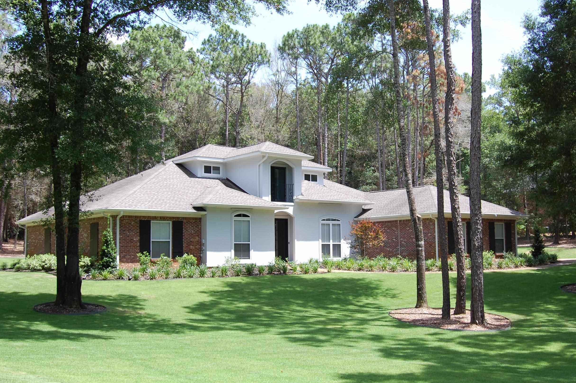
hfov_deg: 45.7
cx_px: 326
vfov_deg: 31.4
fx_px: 681
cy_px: 193
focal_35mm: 43
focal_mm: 23
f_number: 7.1
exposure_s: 1/200
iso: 200
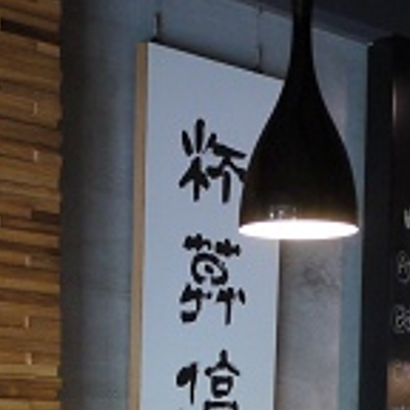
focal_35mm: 110
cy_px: 635
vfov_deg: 14.6
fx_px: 1474
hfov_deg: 15.8
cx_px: 191
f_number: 2.5
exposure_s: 1/50
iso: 400
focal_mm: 14
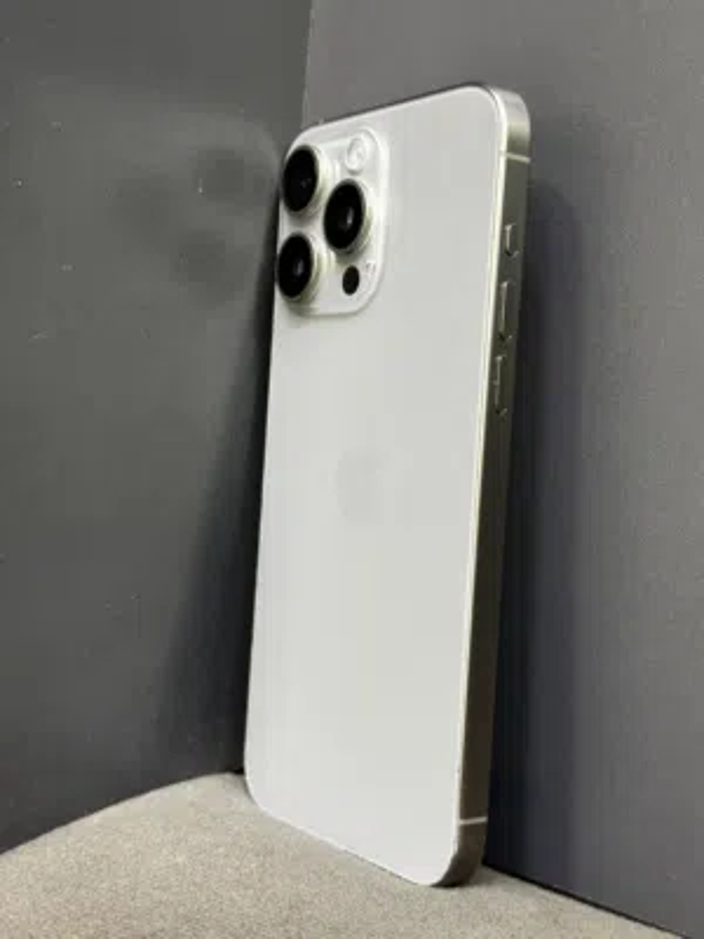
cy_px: 470
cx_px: 352
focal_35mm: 48
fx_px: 1302
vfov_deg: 39.7
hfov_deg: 30.3
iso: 200
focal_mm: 6.86
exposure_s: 1/50
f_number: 1.78
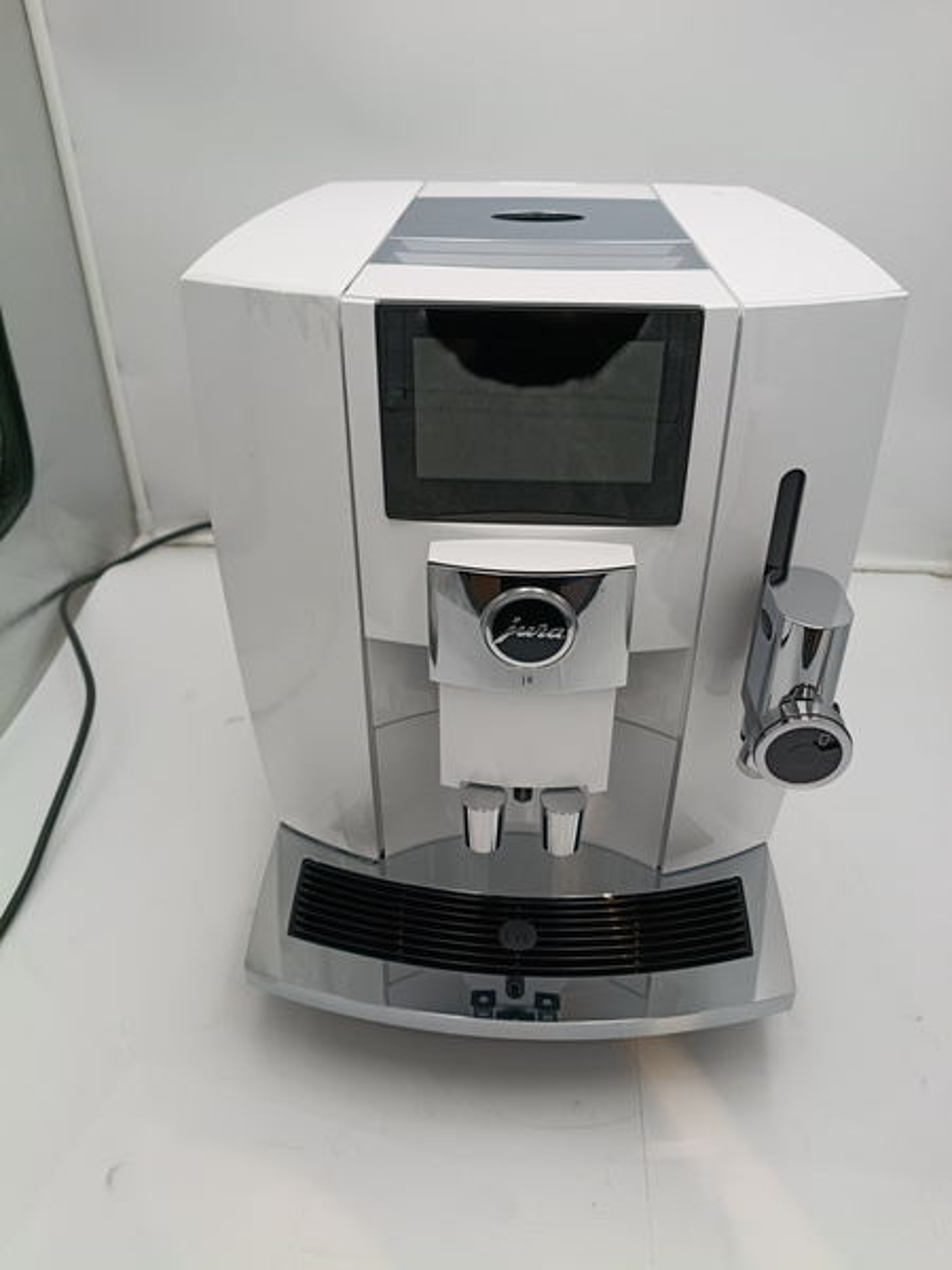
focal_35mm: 26
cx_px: 476
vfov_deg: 67.3
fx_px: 953
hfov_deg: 53.1
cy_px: 635
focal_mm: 4.81
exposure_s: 1/245
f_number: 1.8
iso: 144
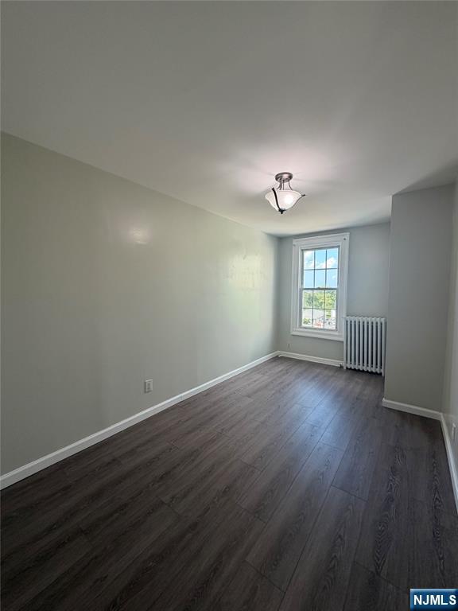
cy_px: 306
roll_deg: +0.1
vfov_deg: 102.1
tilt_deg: -3.3
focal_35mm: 14
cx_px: 229
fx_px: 247
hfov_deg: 85.7
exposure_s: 1/120
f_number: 2.2
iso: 125
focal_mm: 2.22
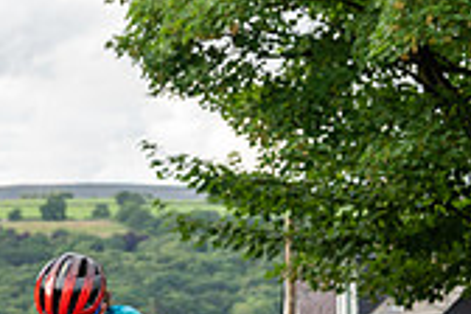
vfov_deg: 5.7
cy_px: 223
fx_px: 3166
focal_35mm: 242
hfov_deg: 8.5
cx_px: 174
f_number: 4
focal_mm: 70
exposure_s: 1/500
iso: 500
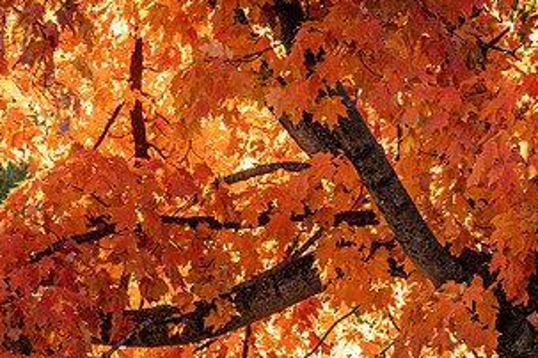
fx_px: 6964
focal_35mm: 466
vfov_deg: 2.9
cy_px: 351
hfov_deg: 4.4
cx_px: 182
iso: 250
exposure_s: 1/80
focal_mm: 230
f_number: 13
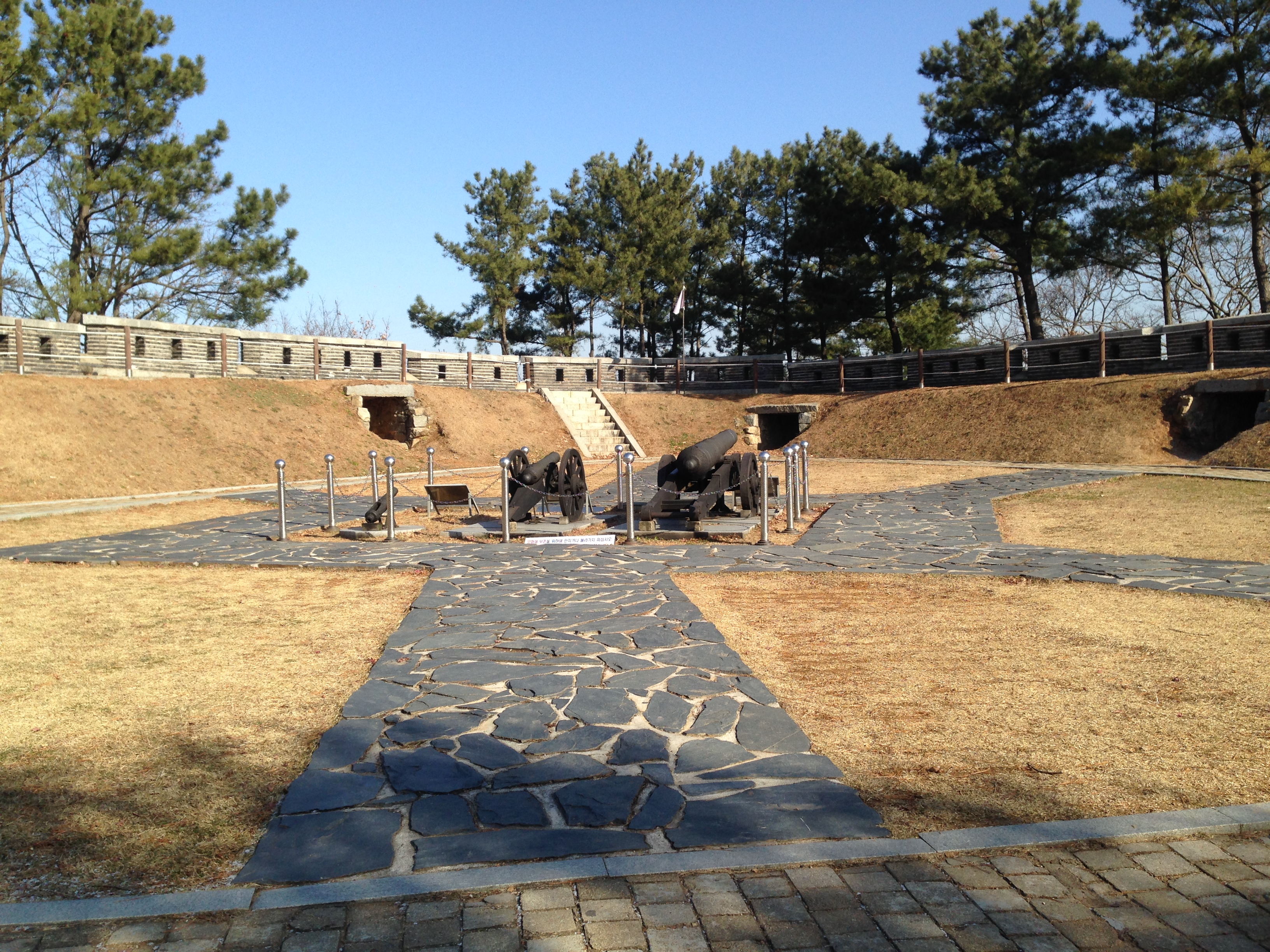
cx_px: 635
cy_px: 476
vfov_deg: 42.9
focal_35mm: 33
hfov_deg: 55.4
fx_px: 1211
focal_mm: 4.12
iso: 50
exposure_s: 1/1106
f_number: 2.4
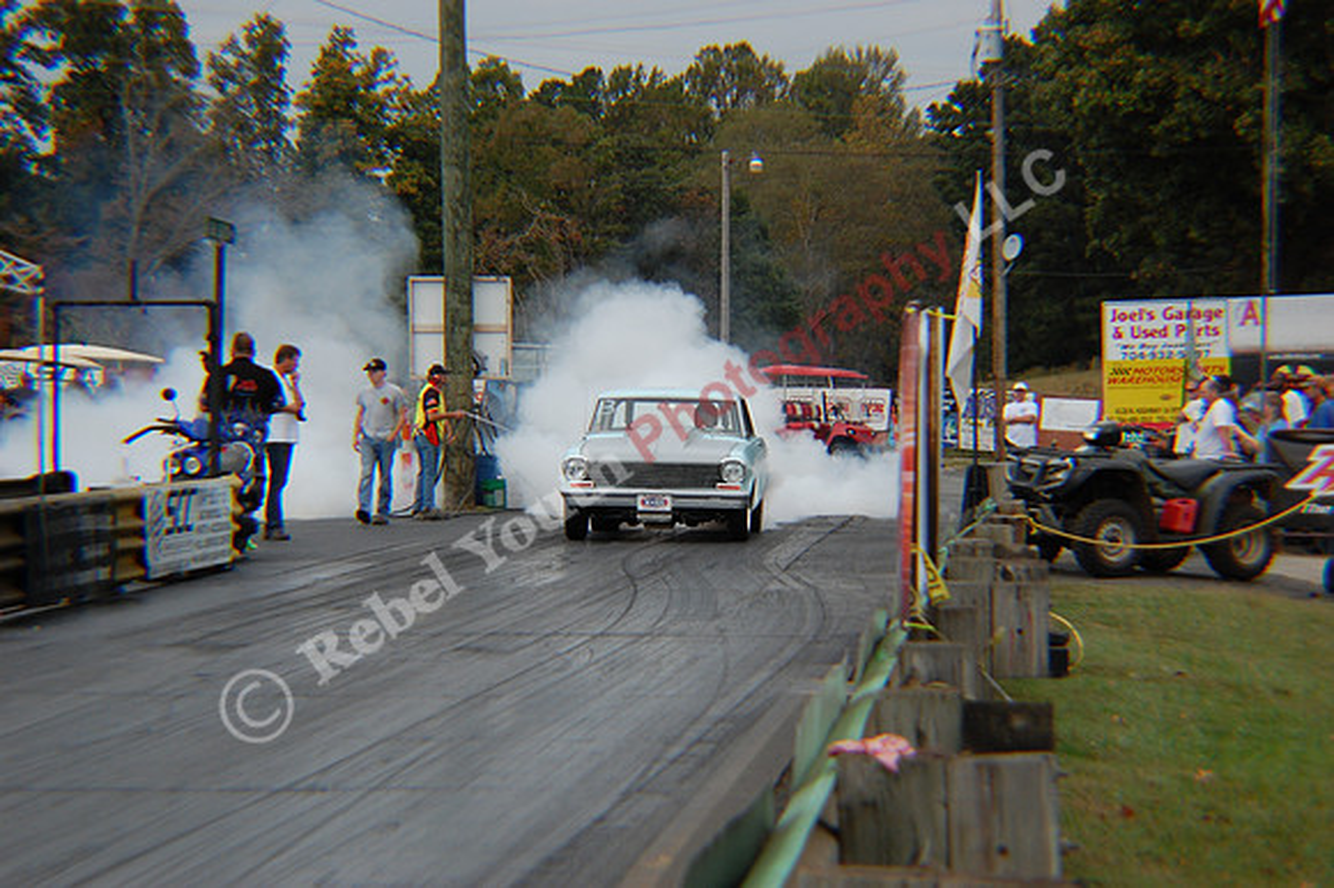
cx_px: 667
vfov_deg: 16.5
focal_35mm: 82
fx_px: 3055
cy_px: 444
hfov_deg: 24.6
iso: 400
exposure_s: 1/640
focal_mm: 55
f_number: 5.6
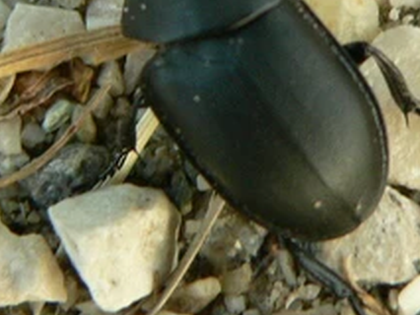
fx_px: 2222
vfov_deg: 8.1
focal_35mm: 183
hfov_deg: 10.8
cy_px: 22
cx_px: 272
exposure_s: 1/60
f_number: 2.8
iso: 200
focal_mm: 10.2
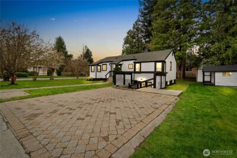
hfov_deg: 100.4
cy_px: 79
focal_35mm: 15
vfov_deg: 77.4
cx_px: 118
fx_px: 99
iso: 250
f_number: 10
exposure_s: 1/60
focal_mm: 10
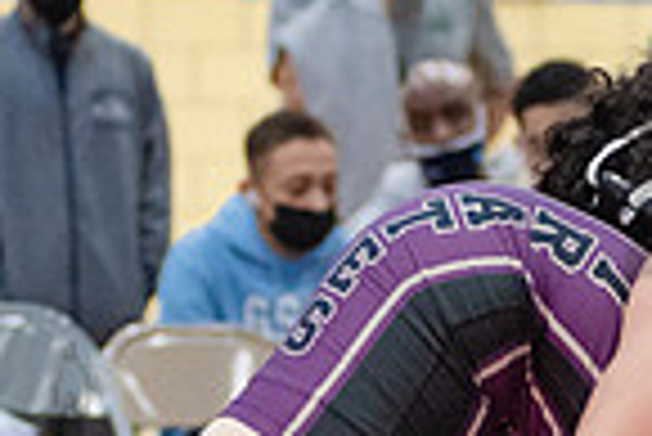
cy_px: 636
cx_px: 648
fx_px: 6998
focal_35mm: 386
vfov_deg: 3.6
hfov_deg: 5.3
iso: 4000
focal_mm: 80
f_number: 3.5
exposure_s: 1/400
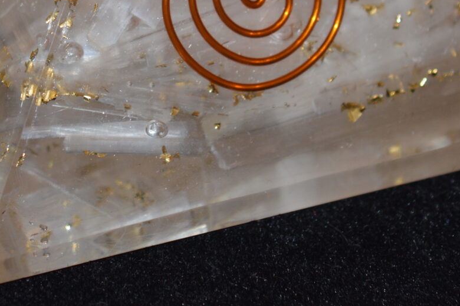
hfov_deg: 10.8
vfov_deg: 7.2
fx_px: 2415
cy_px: -48
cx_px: 85
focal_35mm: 189
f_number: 5.3
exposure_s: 1/60
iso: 360
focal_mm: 48
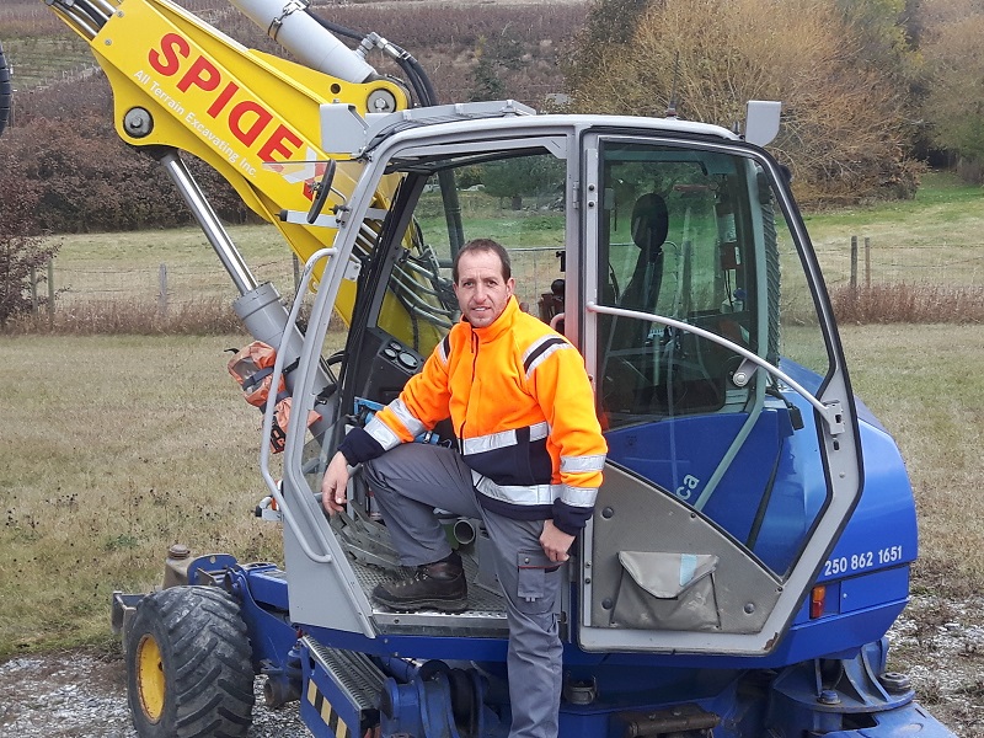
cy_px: 369
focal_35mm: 31
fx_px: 881
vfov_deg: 45.4
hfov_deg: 58.4
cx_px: 492
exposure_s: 1/101
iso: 40
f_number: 1.9
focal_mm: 3.7
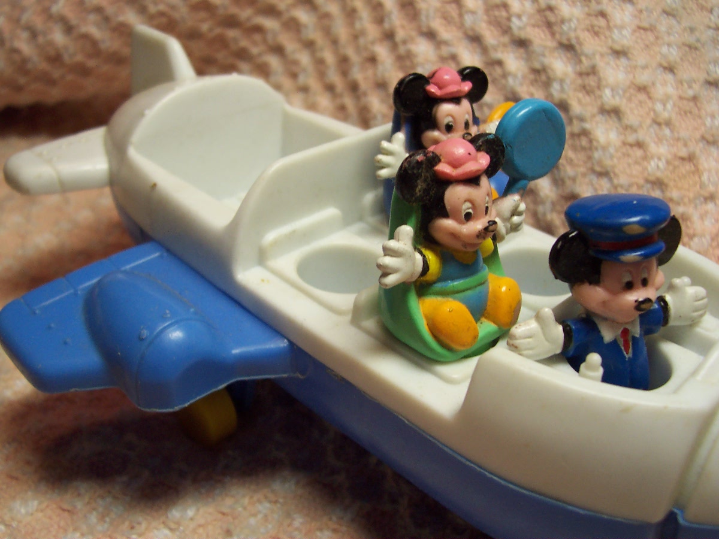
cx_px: 360
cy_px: 270
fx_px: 769
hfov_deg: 50.1
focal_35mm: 37
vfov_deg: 38.7
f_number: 2.8
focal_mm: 5.6
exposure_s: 1/60
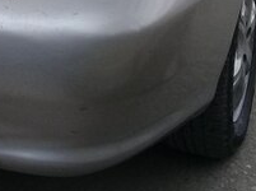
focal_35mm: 102
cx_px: -66
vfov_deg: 13.6
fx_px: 753
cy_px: -99
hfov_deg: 18.1
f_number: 2.2
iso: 50
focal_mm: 3.3
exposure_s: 1/155
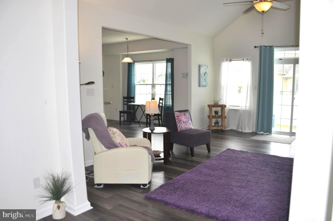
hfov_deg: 67.4
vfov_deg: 47.8
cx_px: 166
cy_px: 110
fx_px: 249
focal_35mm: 27
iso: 200
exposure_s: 1/200
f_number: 4.5
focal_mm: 18
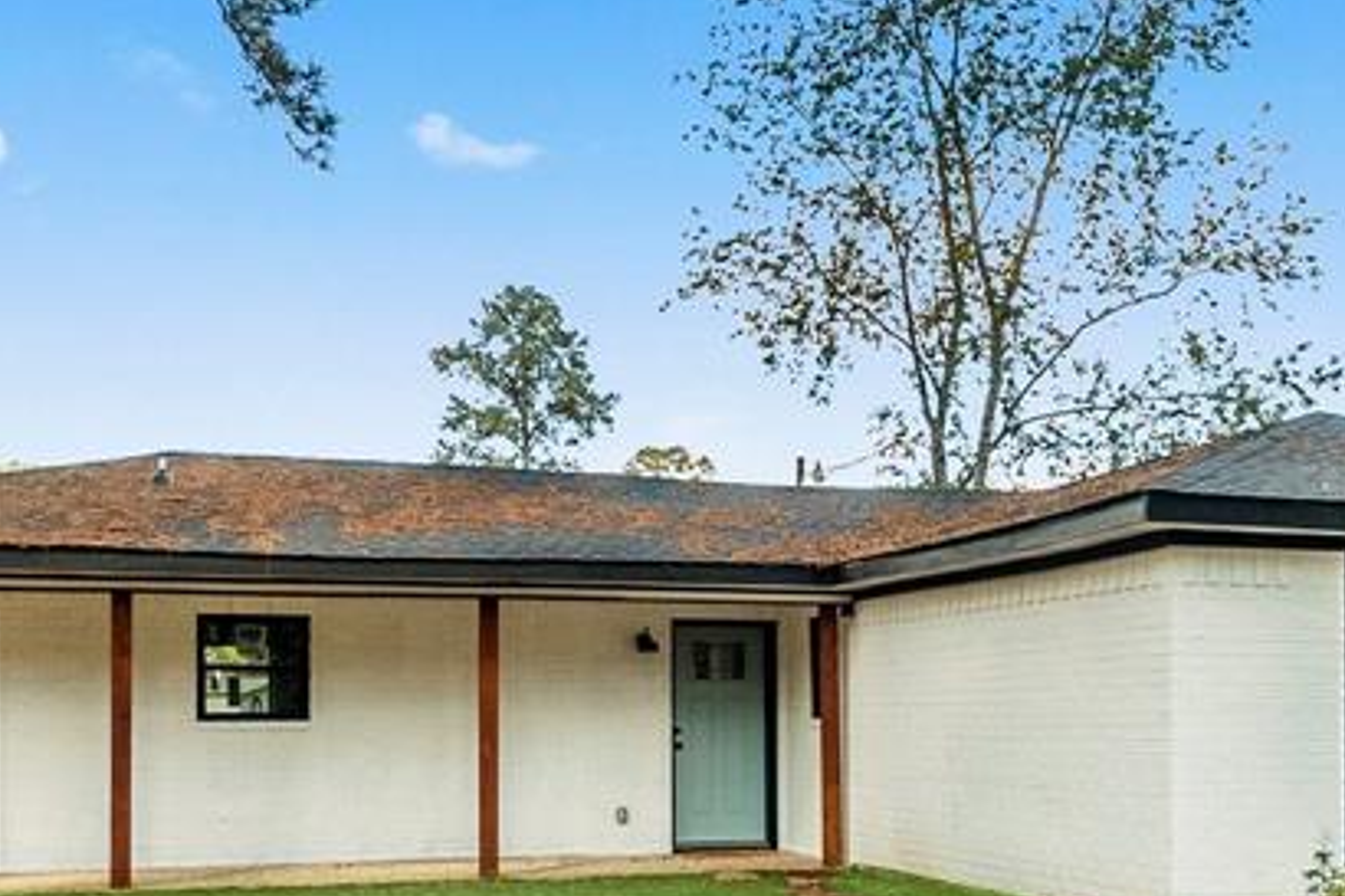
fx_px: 1680
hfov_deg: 43.3
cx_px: 837
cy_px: 645
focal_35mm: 45
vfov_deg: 29.5
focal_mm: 12
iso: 1600
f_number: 8
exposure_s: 1/200
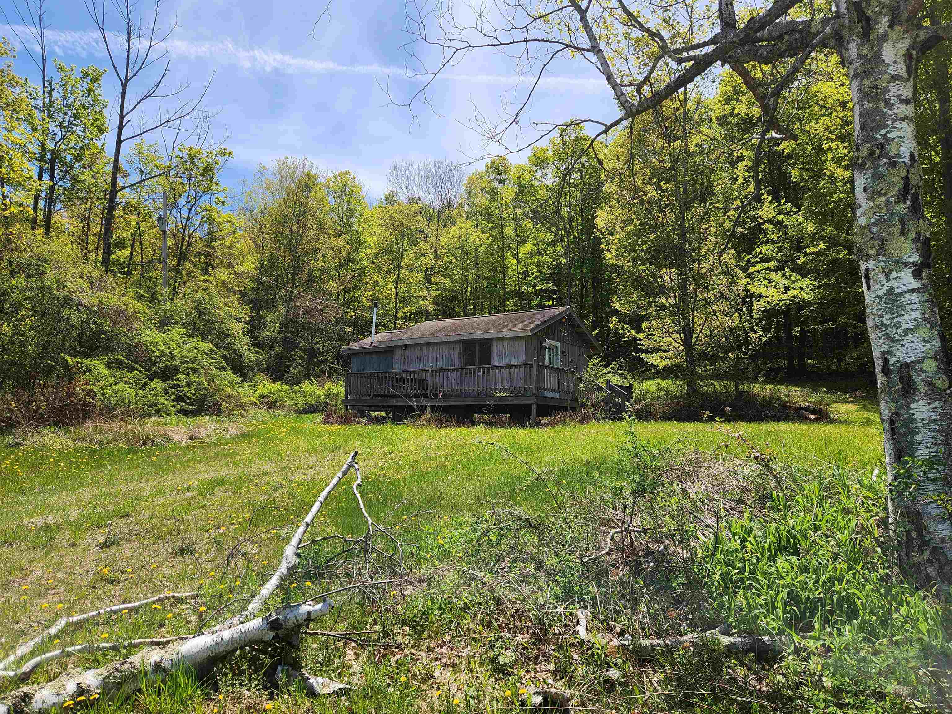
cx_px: 476
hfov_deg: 73.9
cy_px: 357
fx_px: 633
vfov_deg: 58.9
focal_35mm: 23
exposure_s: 1/1597
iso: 20
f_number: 1.8
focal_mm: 5.4
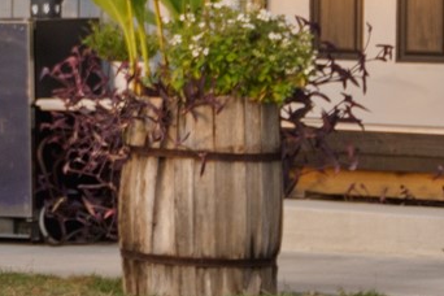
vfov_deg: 4.3
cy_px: -230
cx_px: -843
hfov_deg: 6.1
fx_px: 3875
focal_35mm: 314
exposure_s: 1/50
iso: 100
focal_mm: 33
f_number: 5
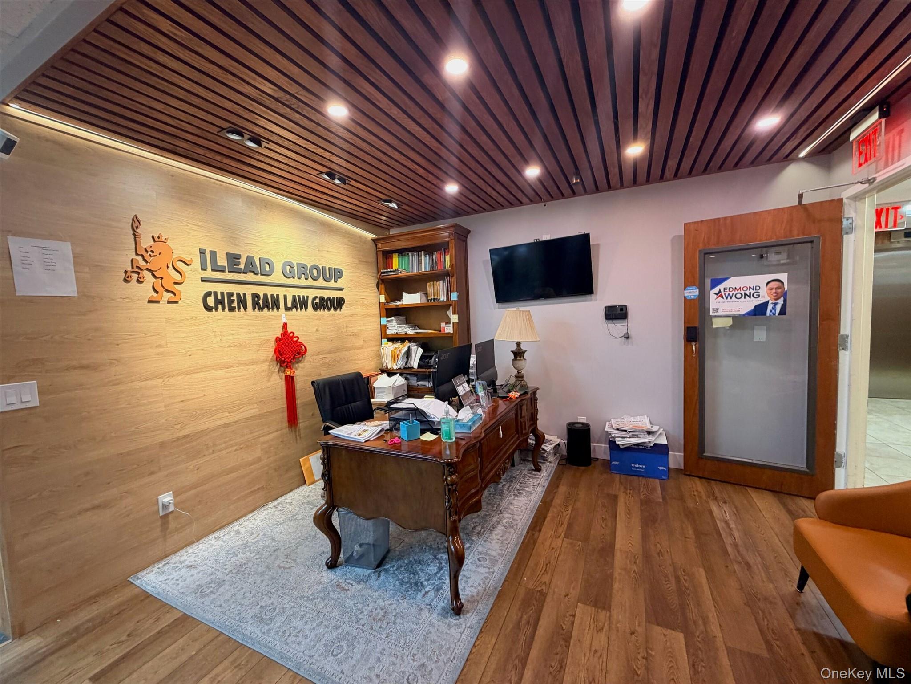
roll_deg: +1.8
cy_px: 342
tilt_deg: -2.3
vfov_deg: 85.7
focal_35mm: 14
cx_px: 456
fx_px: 368
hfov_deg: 102.1
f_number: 2.2
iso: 200
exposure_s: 1/60
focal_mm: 2.22
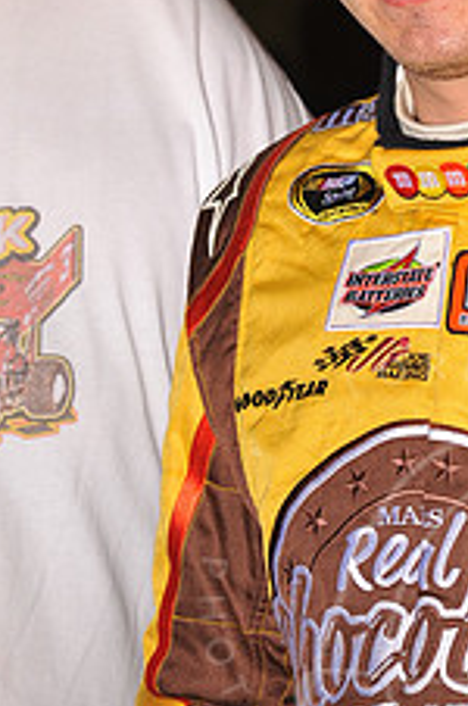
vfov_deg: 5.5
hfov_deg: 3.7
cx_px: 437
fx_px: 7276
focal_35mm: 372
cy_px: 87
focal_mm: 145
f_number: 9
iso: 640
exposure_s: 1/320
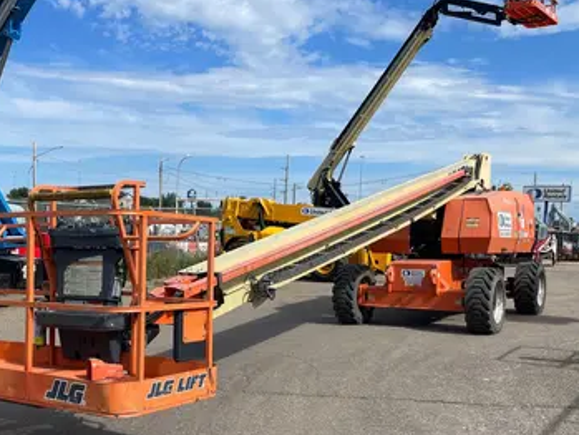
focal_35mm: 41
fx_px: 686
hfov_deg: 45.7
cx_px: 274
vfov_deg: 34.8
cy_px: 295
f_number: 1.6
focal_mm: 4.2
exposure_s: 1/4132
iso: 32
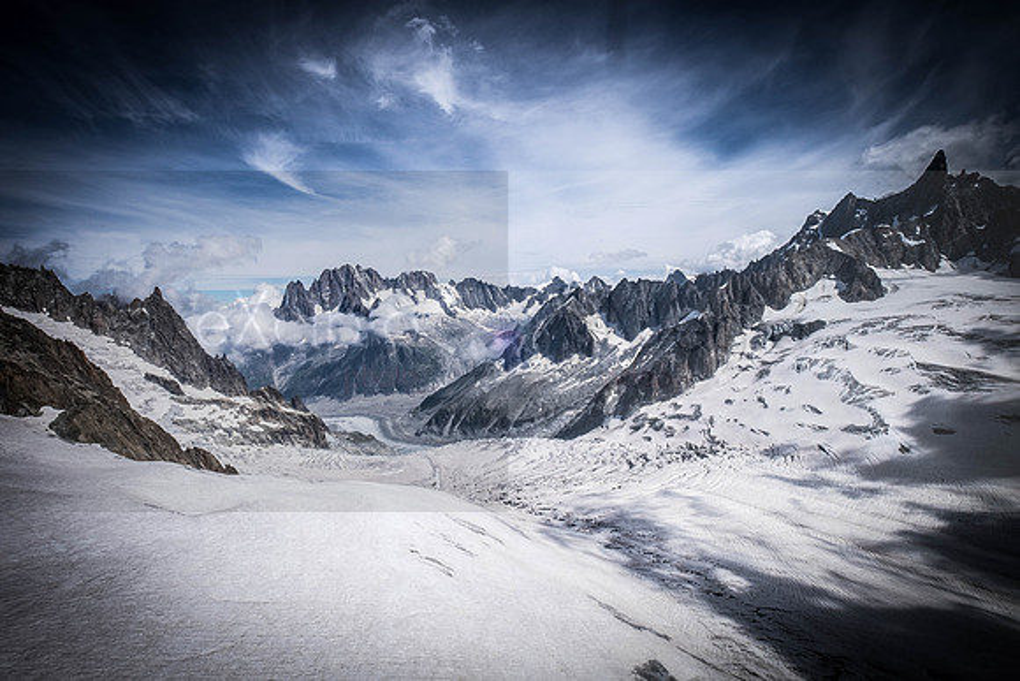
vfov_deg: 77.4
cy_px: 340
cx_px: 510
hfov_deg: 100.4
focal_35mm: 15
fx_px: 425
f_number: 16
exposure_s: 1/250
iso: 200
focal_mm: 10
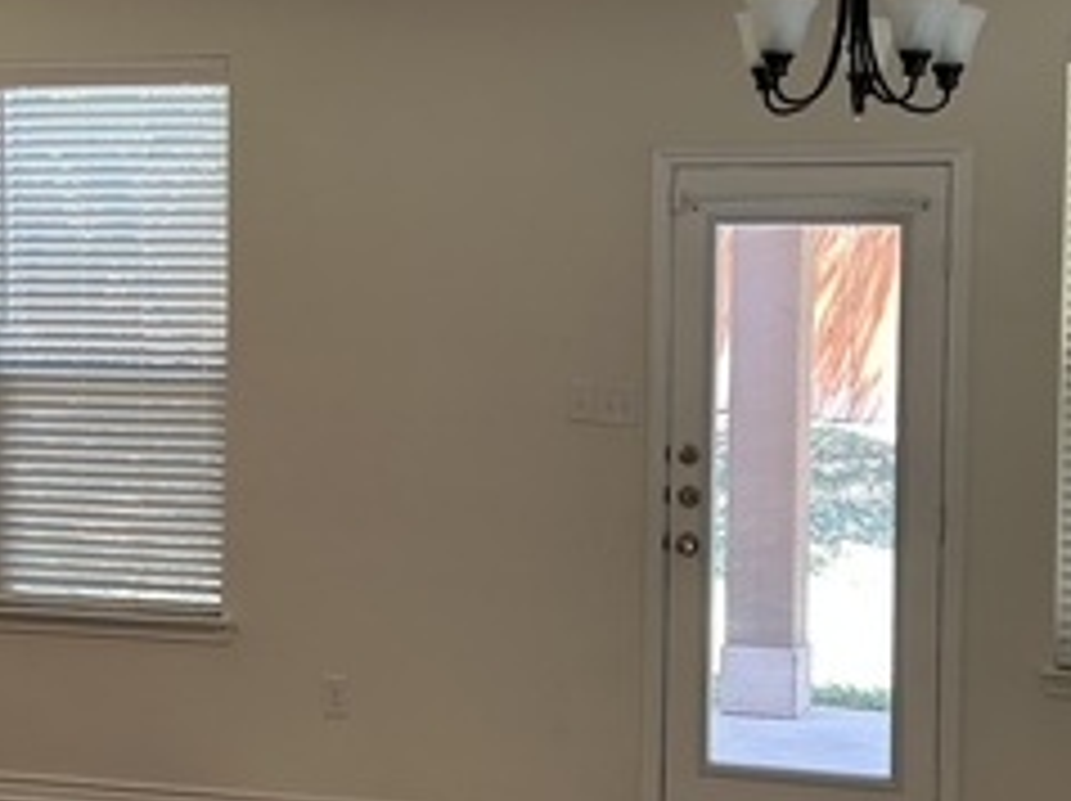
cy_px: 374
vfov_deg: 21.0
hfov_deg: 27.8
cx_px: 572
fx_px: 2164
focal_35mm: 70
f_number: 1.5
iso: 80
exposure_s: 1/120
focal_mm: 5.7
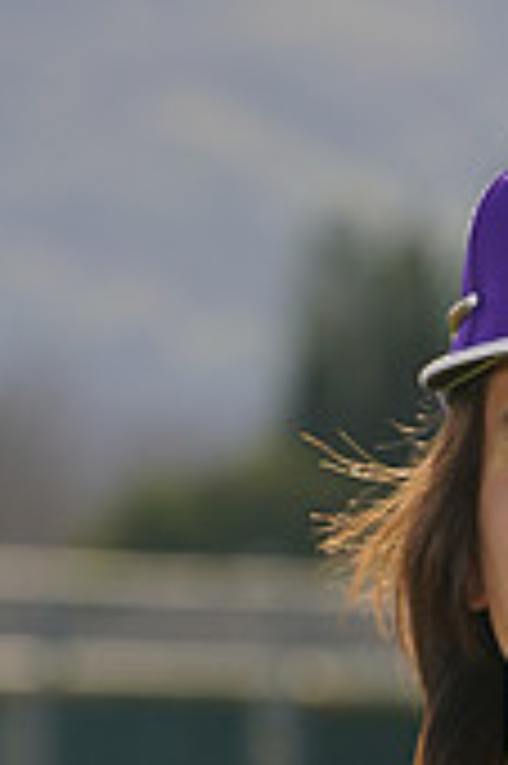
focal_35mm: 766
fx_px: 16246
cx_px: 650
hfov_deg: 1.8
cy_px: 1210
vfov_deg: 2.7
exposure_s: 1/250
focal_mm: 224
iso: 100
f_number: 9
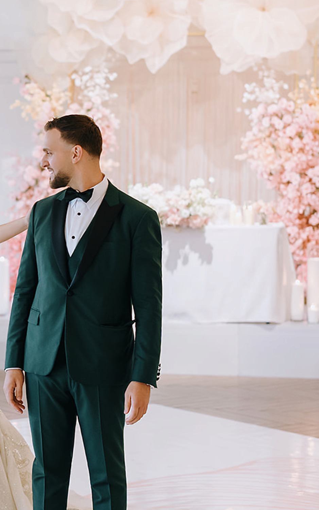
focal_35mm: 102
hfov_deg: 12.7
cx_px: -3
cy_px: 226
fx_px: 1418
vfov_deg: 20.4
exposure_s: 1/250
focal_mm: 50
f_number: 2
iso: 1600
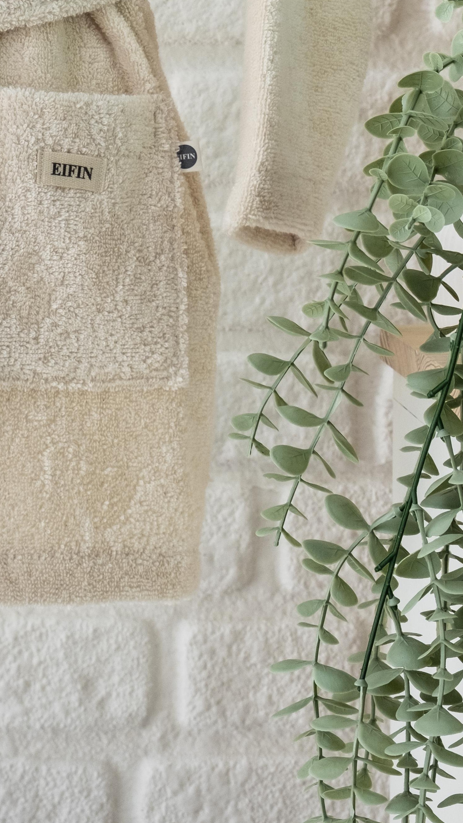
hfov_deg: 9.0
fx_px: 2924
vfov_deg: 15.6
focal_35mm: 134
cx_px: -57
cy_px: -58
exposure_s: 1/100
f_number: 6.4
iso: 400
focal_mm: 35.8
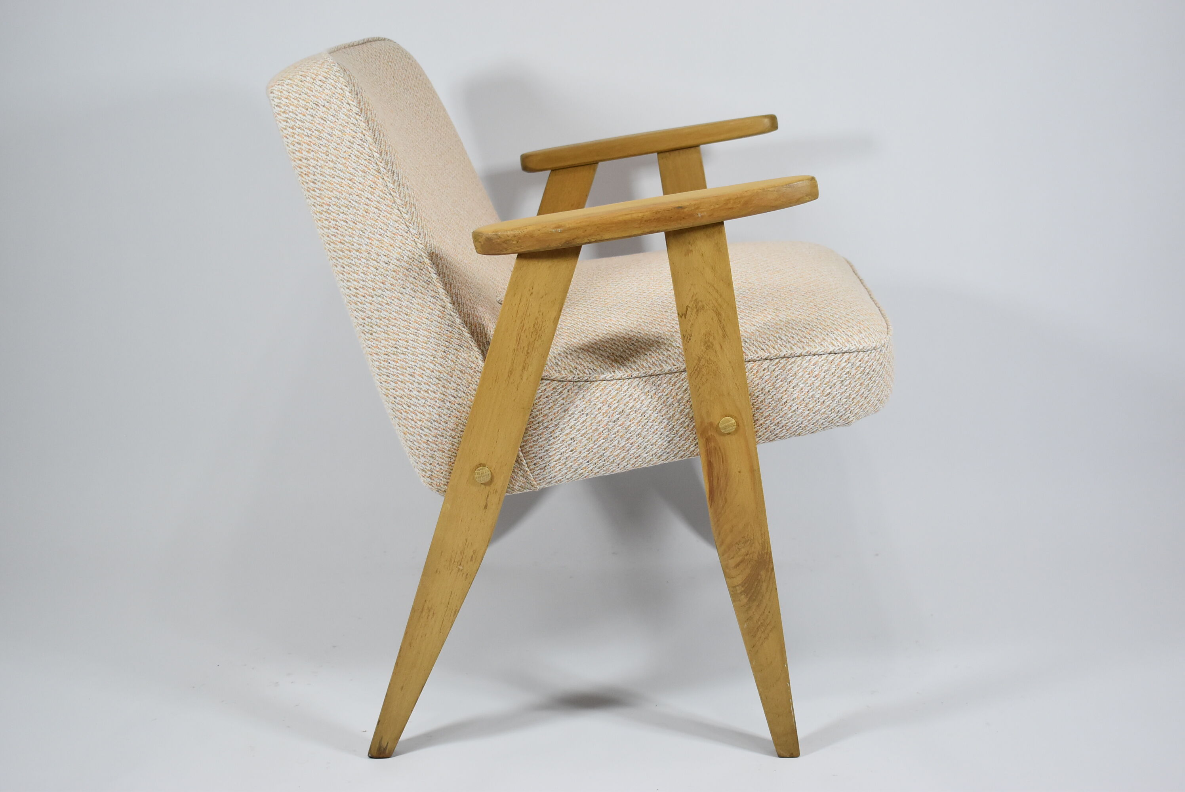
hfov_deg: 38.9
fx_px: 1680
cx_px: 592
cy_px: 396
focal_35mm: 51
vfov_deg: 26.5
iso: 900
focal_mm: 34
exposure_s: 1/125
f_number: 4.5
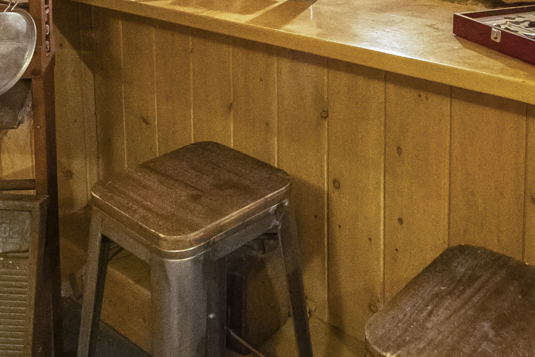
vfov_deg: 28.4
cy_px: -54
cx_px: 347
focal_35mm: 42
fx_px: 624
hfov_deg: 45.8
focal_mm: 14
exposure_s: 1/50
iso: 5000
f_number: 5
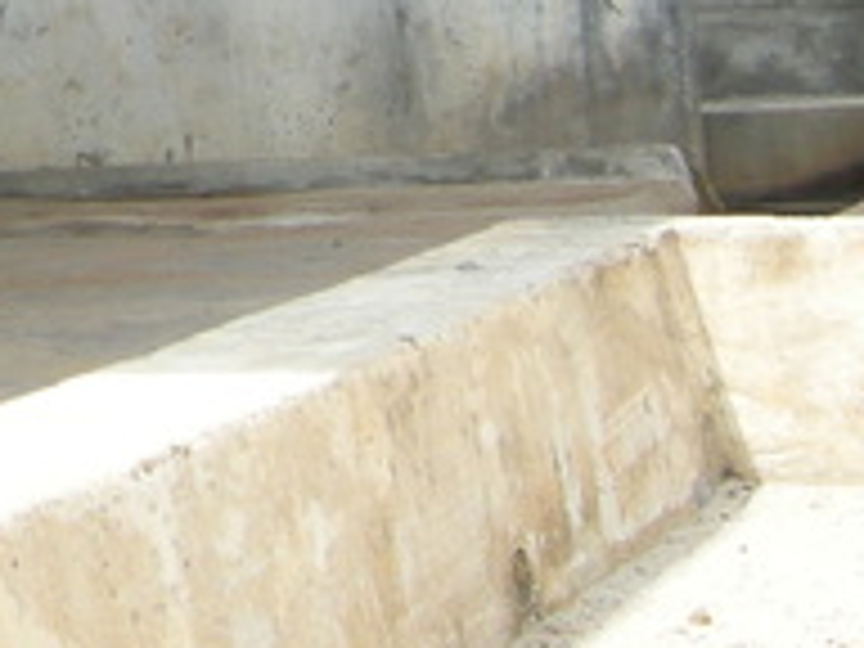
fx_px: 5466
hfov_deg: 8.5
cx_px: -922
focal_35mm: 219
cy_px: -720
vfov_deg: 6.5
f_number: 4.8
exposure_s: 1/213
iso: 64
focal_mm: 7.5
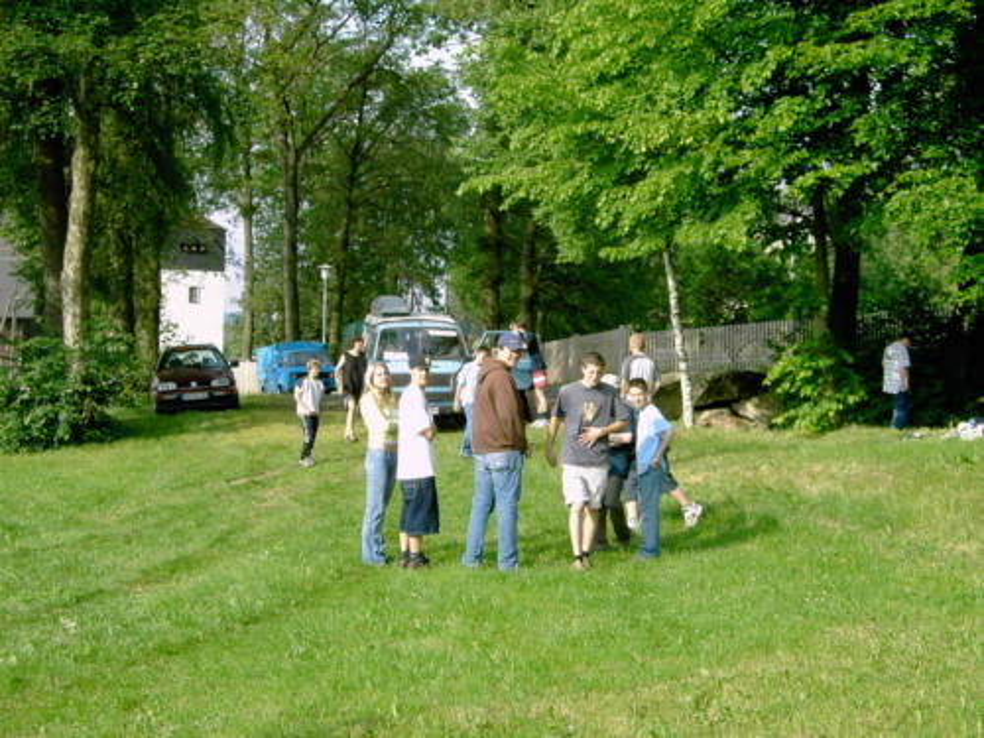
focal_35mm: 58
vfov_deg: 25.2
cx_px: 492
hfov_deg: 33.2
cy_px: 369
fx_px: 1649
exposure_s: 1/160
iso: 100
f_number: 5.6
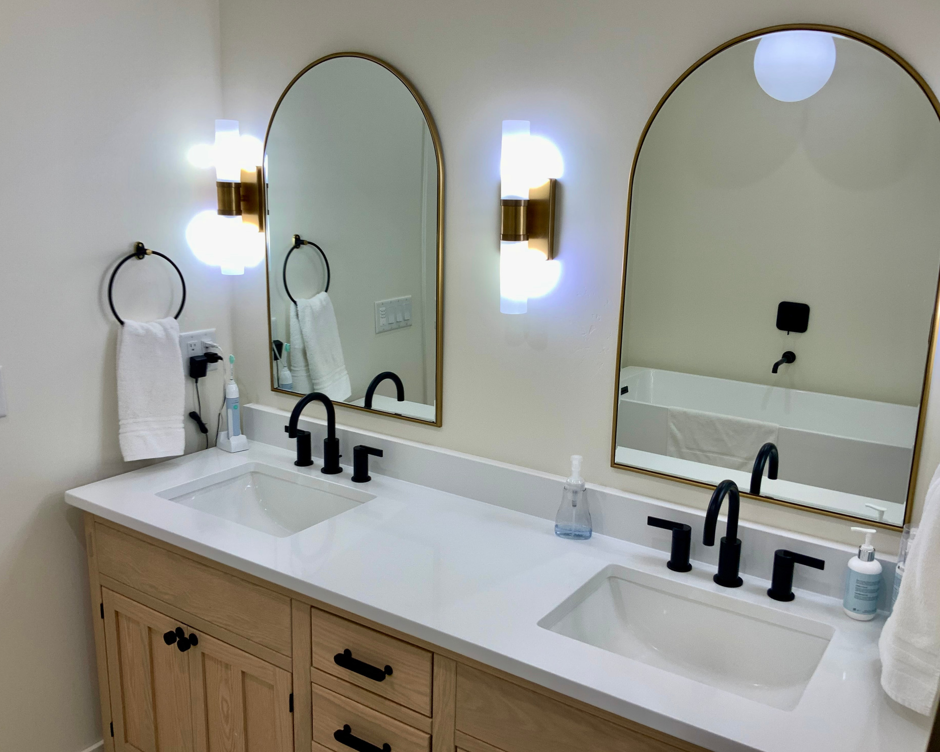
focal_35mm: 31
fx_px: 862
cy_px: 372
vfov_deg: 47.1
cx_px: 500
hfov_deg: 57.1
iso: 20
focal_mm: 3
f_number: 1.8
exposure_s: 1/120
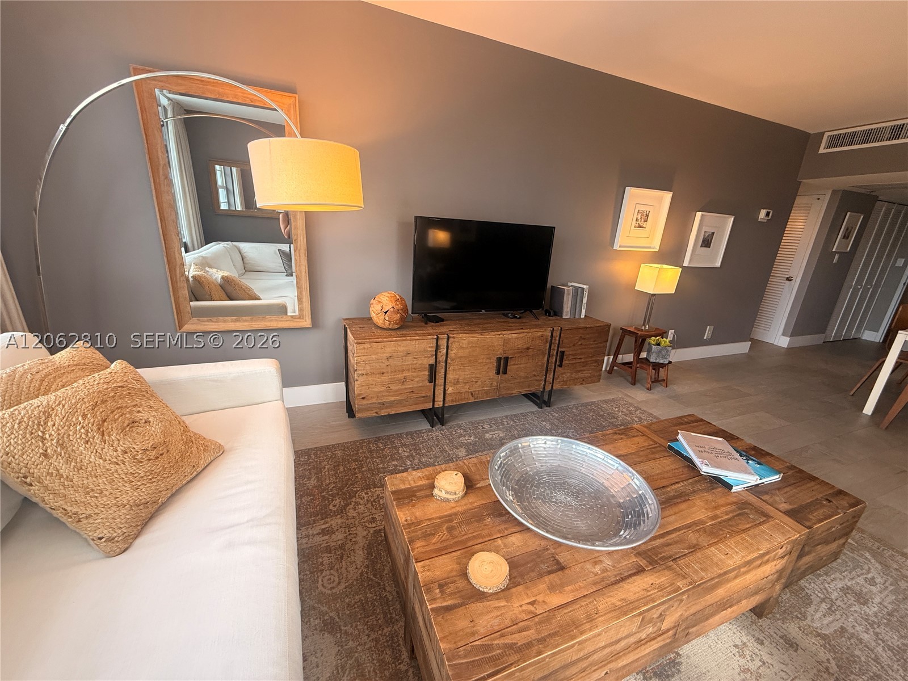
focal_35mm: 14
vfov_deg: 85.7
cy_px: 340
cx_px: 454
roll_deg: -3.7
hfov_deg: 102.1
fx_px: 367
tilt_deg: -18.0
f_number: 2.2
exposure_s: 1/120
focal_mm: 2.22
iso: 200
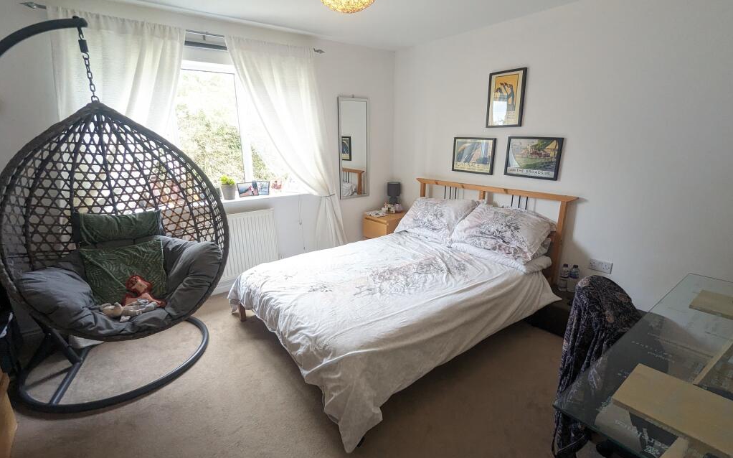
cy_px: 241
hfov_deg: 94.4
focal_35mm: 17
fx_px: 339
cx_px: 366
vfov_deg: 67.9
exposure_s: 1/90.1
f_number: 2.2
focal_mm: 2.35
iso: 440
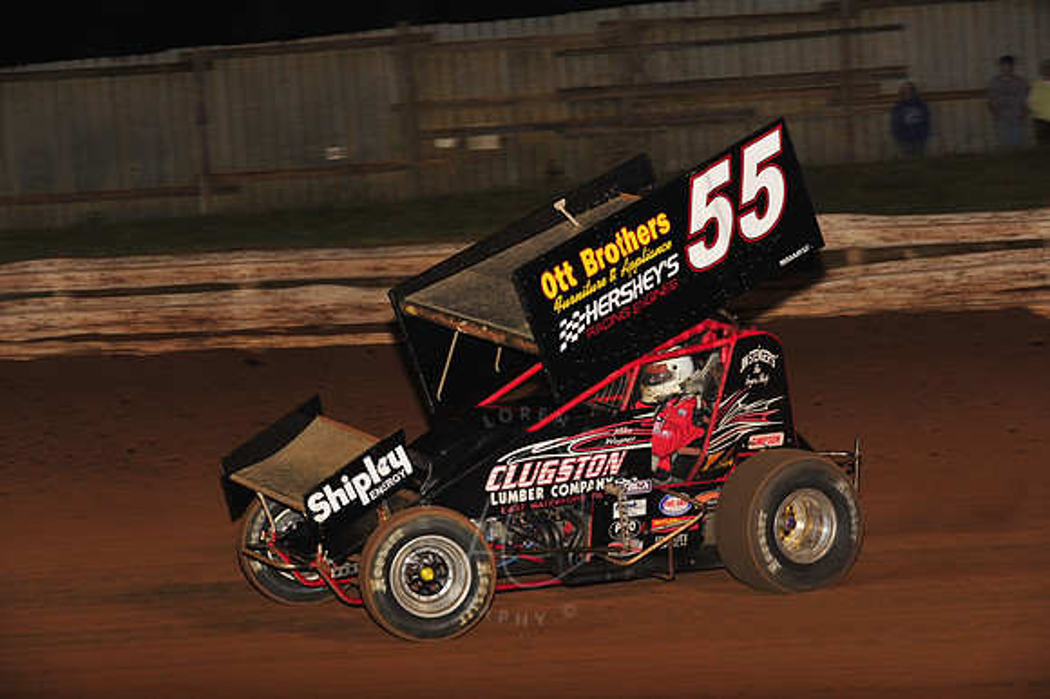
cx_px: 525
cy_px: 350
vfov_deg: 11.4
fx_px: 3498
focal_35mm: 120
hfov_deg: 17.1
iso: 1000
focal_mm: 120
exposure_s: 1/320
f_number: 7.1
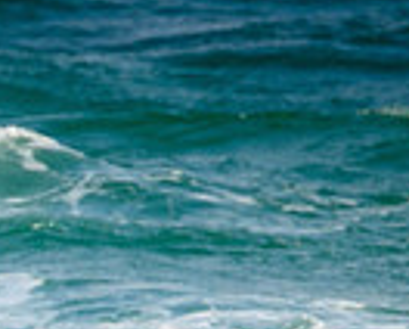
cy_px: 476
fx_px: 39884
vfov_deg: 0.5
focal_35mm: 3290
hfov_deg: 0.6
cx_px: -332
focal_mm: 800
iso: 1100
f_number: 11
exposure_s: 1/2000
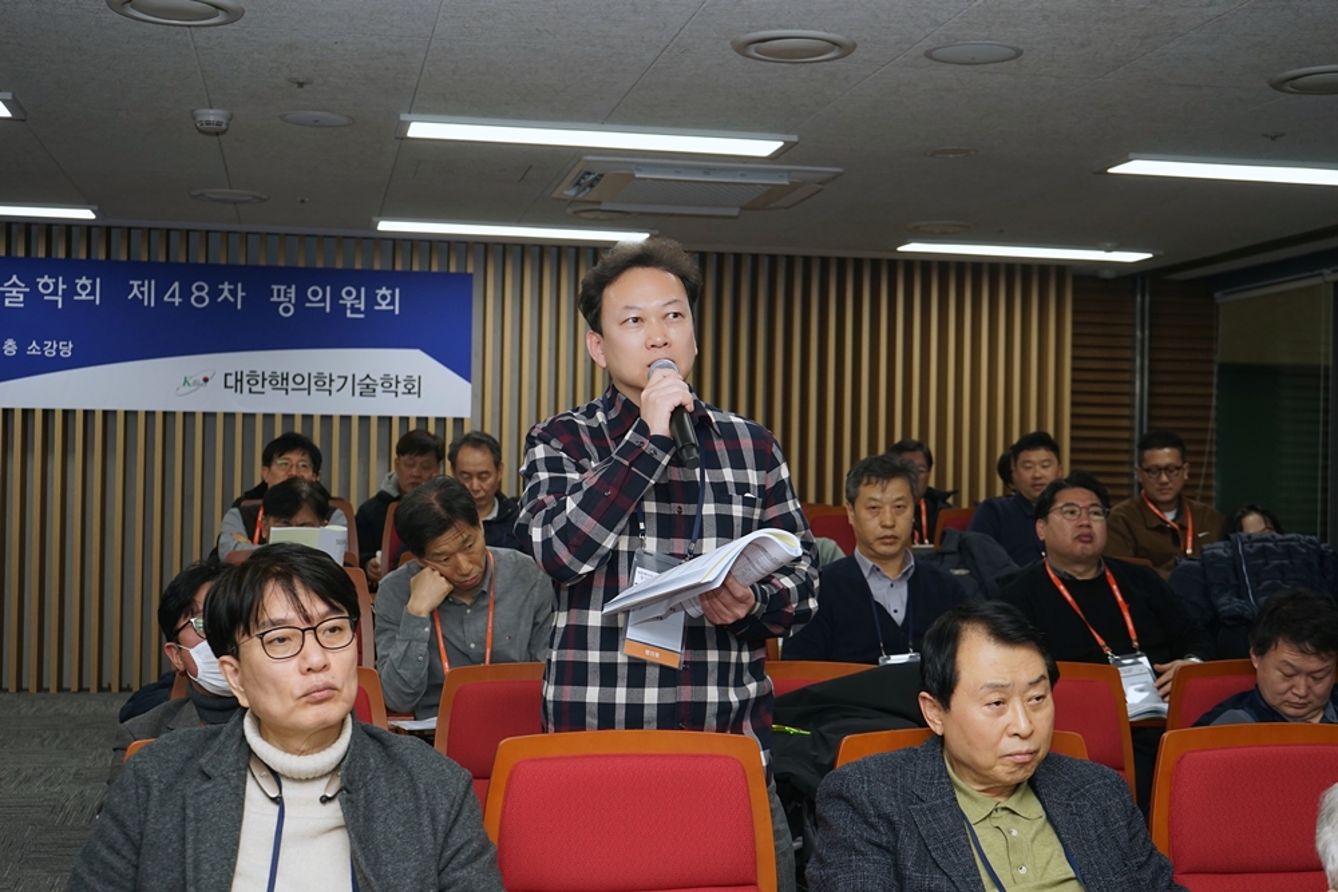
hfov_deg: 40.3
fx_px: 1821
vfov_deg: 27.5
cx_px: 669
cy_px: 446
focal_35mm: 49
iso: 400
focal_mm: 49
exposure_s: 1/80
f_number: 6.3
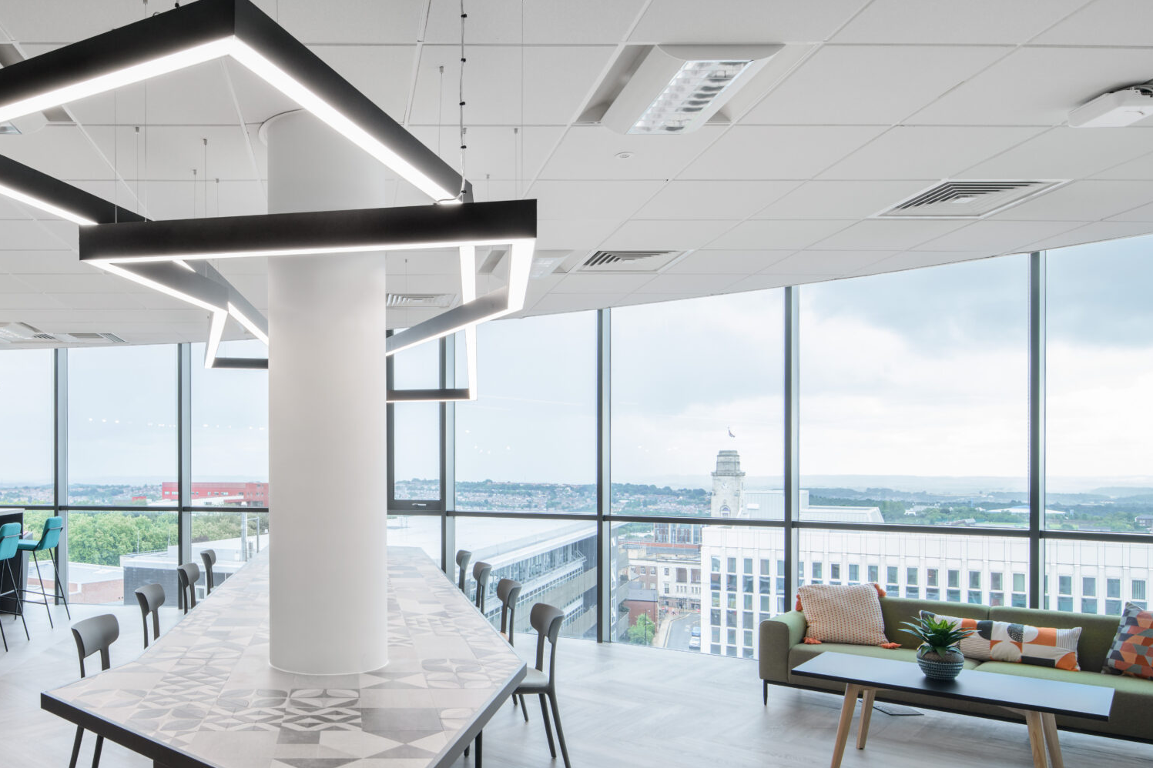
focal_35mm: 26
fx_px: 833
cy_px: 518
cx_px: 373
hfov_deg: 67.3
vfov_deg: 48.6
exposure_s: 1/10
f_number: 11
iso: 125
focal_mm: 19
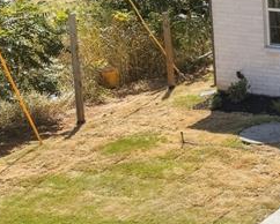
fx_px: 821
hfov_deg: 15.5
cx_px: 557
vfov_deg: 15.4
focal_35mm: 99
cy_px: 39
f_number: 1.8
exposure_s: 1/90
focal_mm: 8.7
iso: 200
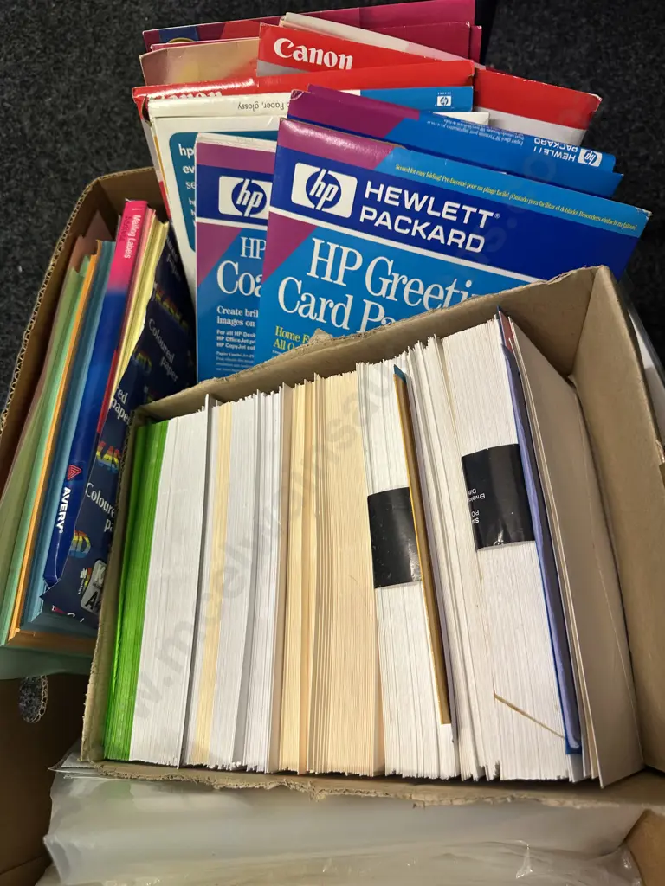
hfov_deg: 56.8
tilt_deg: -67.2
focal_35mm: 24
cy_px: 443
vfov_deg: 71.6
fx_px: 615
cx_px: 332
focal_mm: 6.86
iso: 125
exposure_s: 1/100
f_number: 1.78
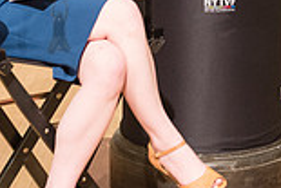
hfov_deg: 14.2
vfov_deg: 9.5
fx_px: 1111
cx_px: 292
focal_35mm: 142
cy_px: -66
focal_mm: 38
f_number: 4
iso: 2500
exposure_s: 1/200
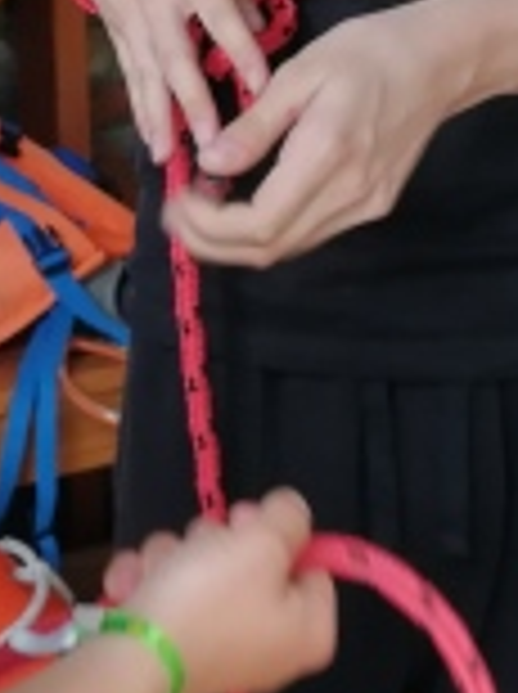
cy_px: 130
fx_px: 2701
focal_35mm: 135
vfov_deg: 14.5
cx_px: 99
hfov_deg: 10.9
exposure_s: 1/100
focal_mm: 3.95
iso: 100
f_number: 1.8
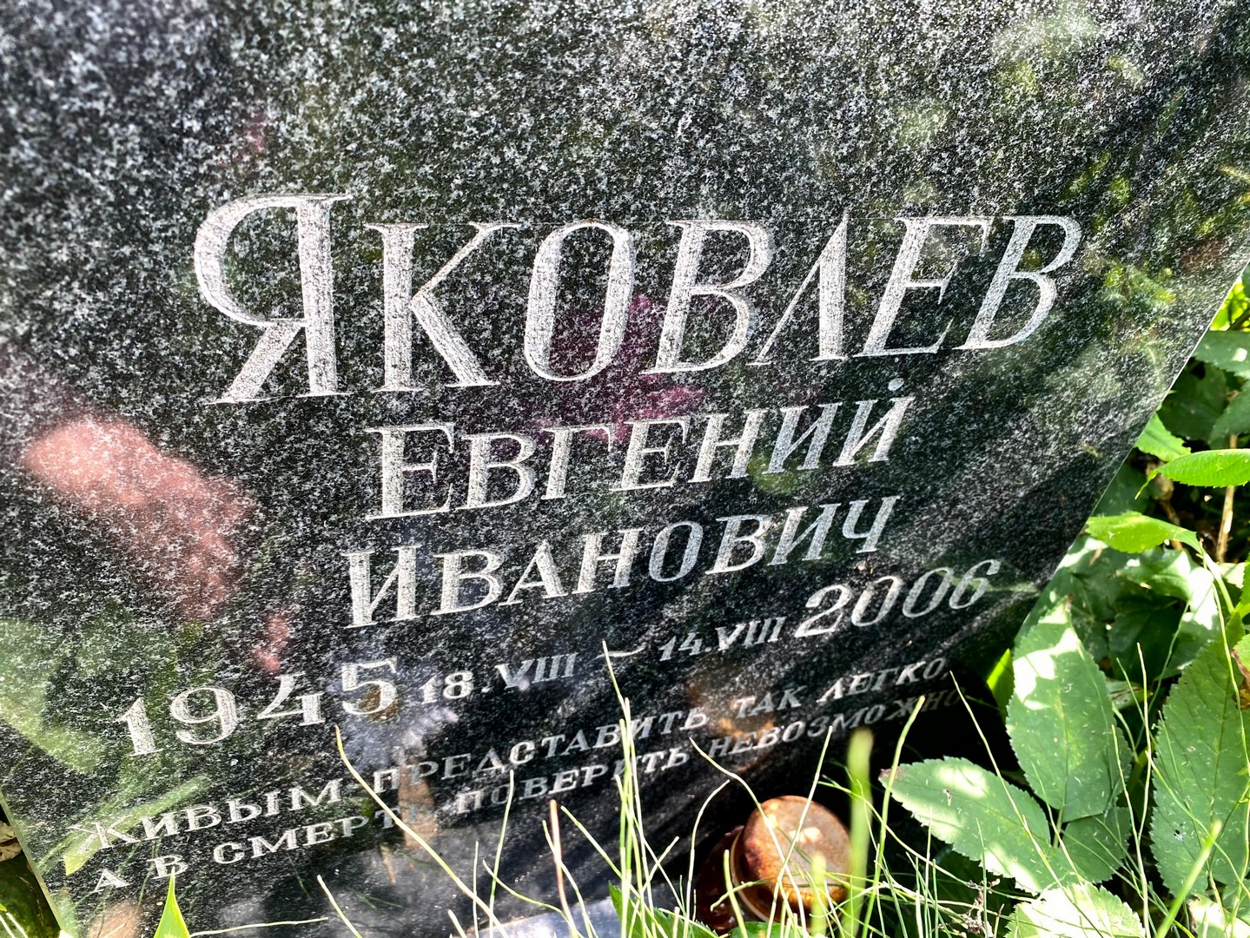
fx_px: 939
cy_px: 469
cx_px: 625
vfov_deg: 53.1
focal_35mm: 26
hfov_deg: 67.3
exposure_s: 1/183
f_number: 1.8
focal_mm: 4.25
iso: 32
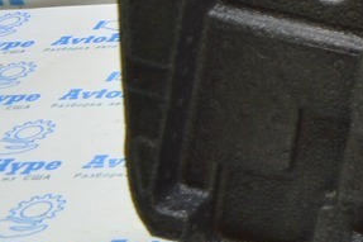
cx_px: 627
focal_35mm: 107
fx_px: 1078
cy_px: 44
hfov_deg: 16.4
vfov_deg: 12.7
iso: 400
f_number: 3.5
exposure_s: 1/40
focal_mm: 20
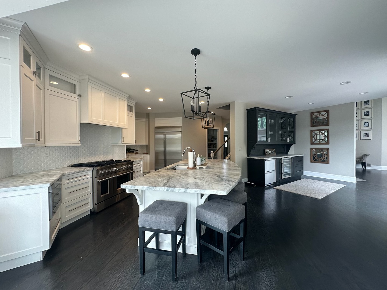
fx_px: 157
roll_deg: +0.3
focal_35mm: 14
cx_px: 194
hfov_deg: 102.1
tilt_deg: -0.7
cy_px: 145
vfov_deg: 85.7
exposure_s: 1/120
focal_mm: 2.22
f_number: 2.2
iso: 100
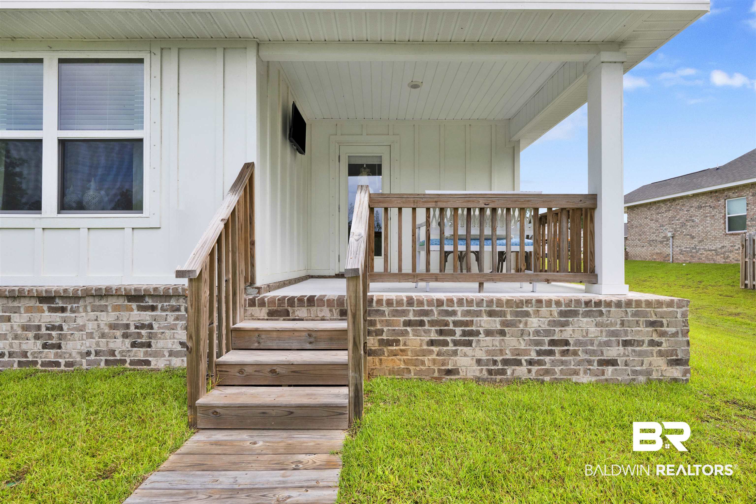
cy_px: 252
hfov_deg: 95.0
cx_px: 378
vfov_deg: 72.1
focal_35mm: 16
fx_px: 346
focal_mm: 16.5
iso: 400
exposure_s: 1/400
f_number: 11
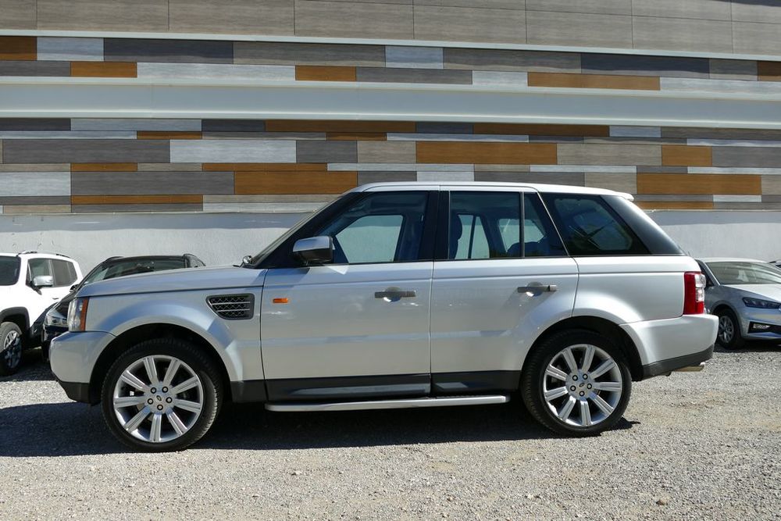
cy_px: 260
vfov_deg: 46.4
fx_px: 607
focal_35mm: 28
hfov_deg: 65.5
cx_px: 390
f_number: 2.9
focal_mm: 10.36
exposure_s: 1/1600
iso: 125
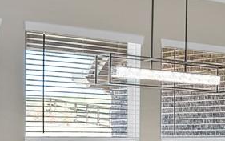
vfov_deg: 14.9
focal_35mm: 87
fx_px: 534
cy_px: 123
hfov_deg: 13.1
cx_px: 606
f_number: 9
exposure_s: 1/3
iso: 640
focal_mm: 12
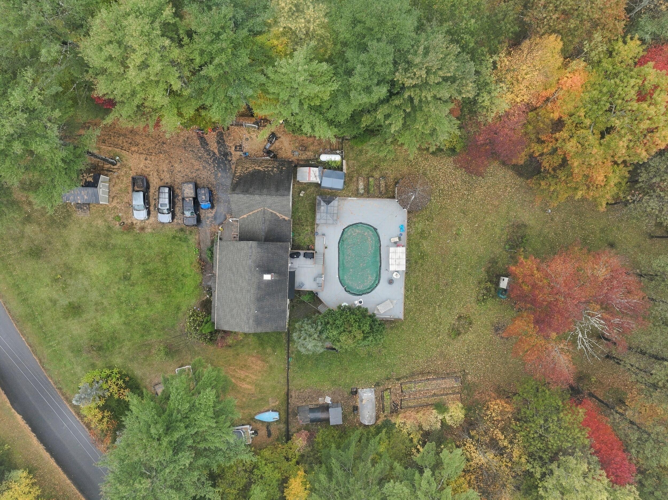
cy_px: 250
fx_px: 463
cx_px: 334
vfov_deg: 56.8
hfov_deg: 71.6
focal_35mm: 24
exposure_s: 1/240
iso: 100
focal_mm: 12.3
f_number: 2.8
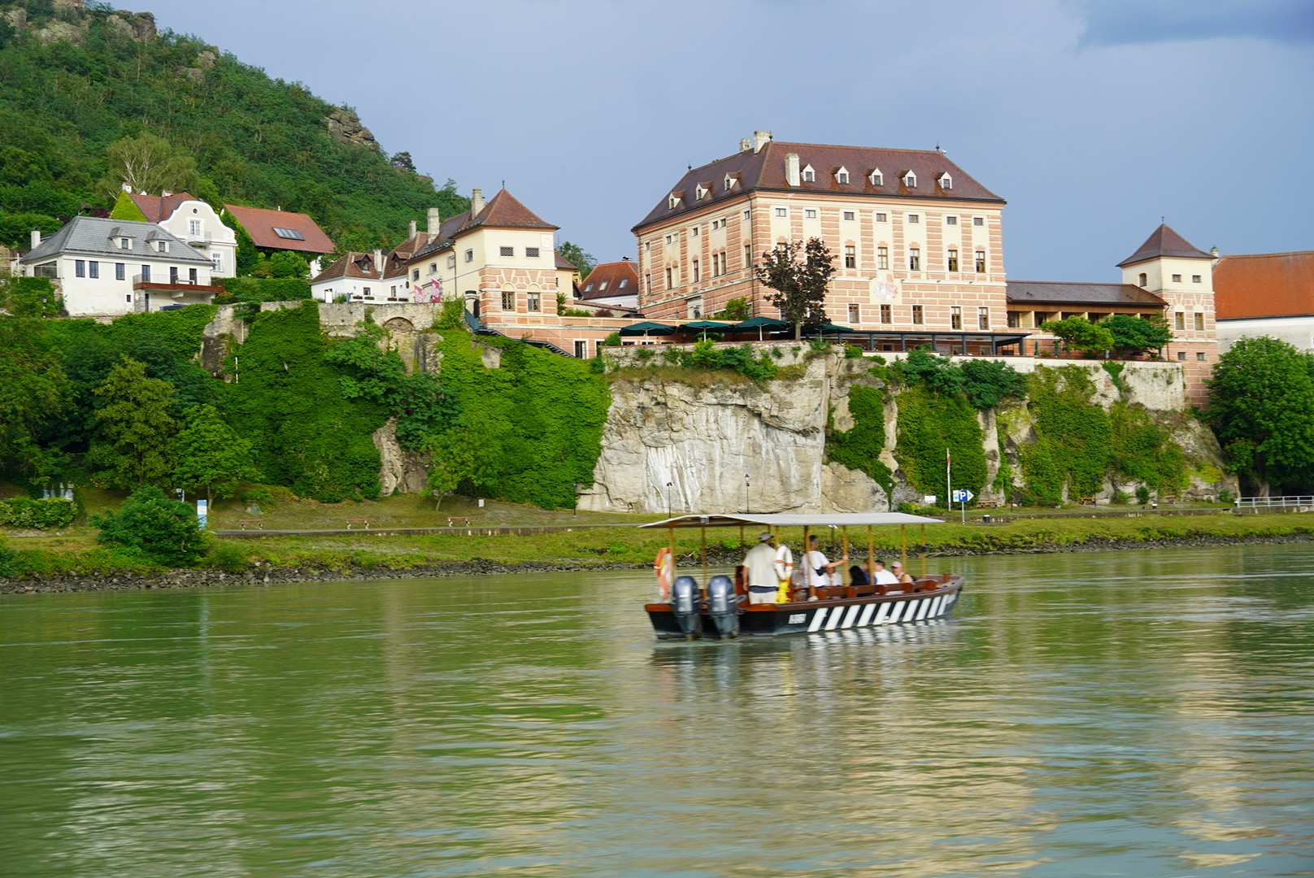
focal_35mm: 57
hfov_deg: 35.0
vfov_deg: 23.8
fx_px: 2082
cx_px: 657
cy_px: 439
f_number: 5.6
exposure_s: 1/80
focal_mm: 38
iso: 100
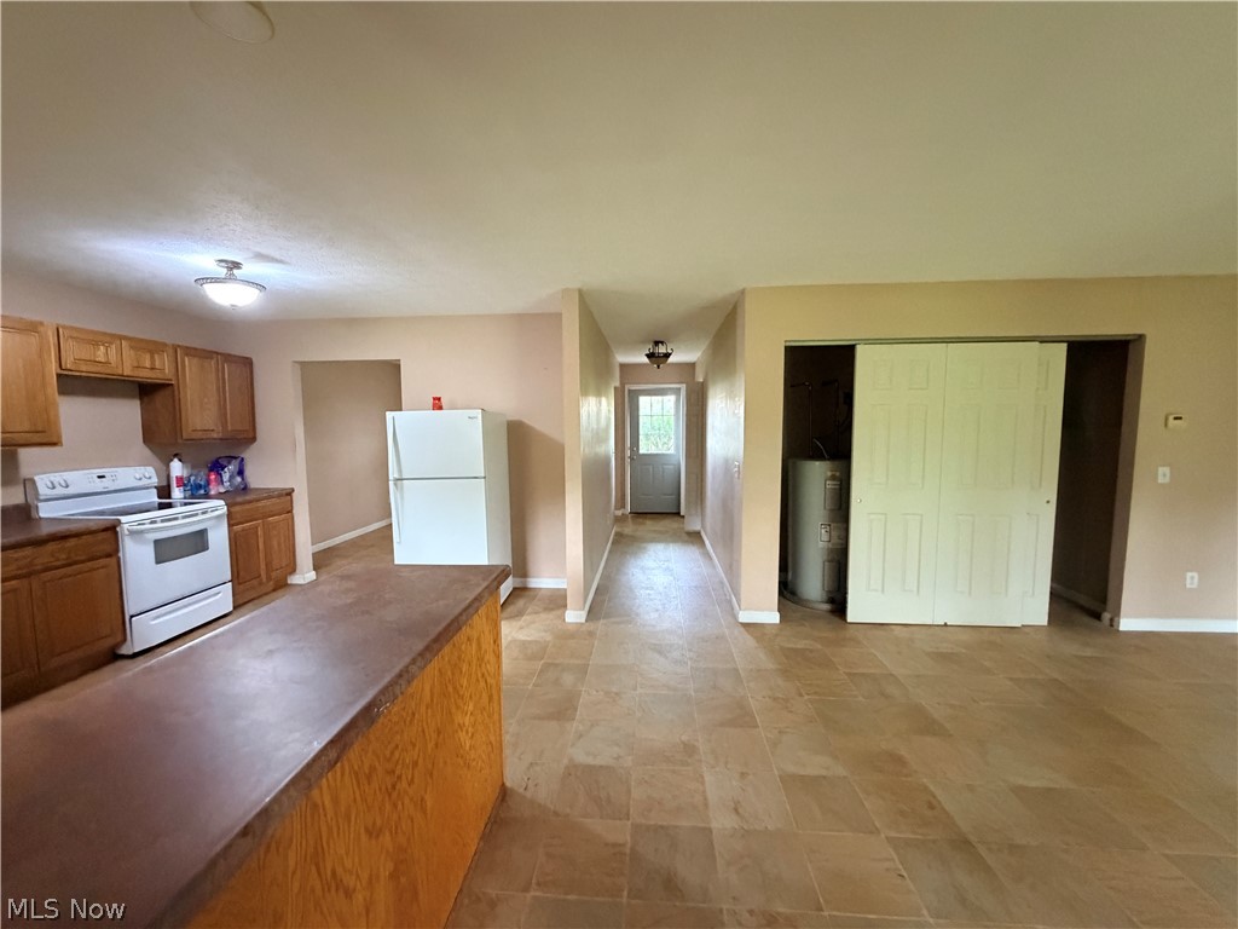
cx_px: 619
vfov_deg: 85.7
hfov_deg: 102.1
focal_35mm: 14
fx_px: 501
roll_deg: +0.0
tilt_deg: -3.7
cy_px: 464
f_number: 2.2
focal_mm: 2.22
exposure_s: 1/60
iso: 1000
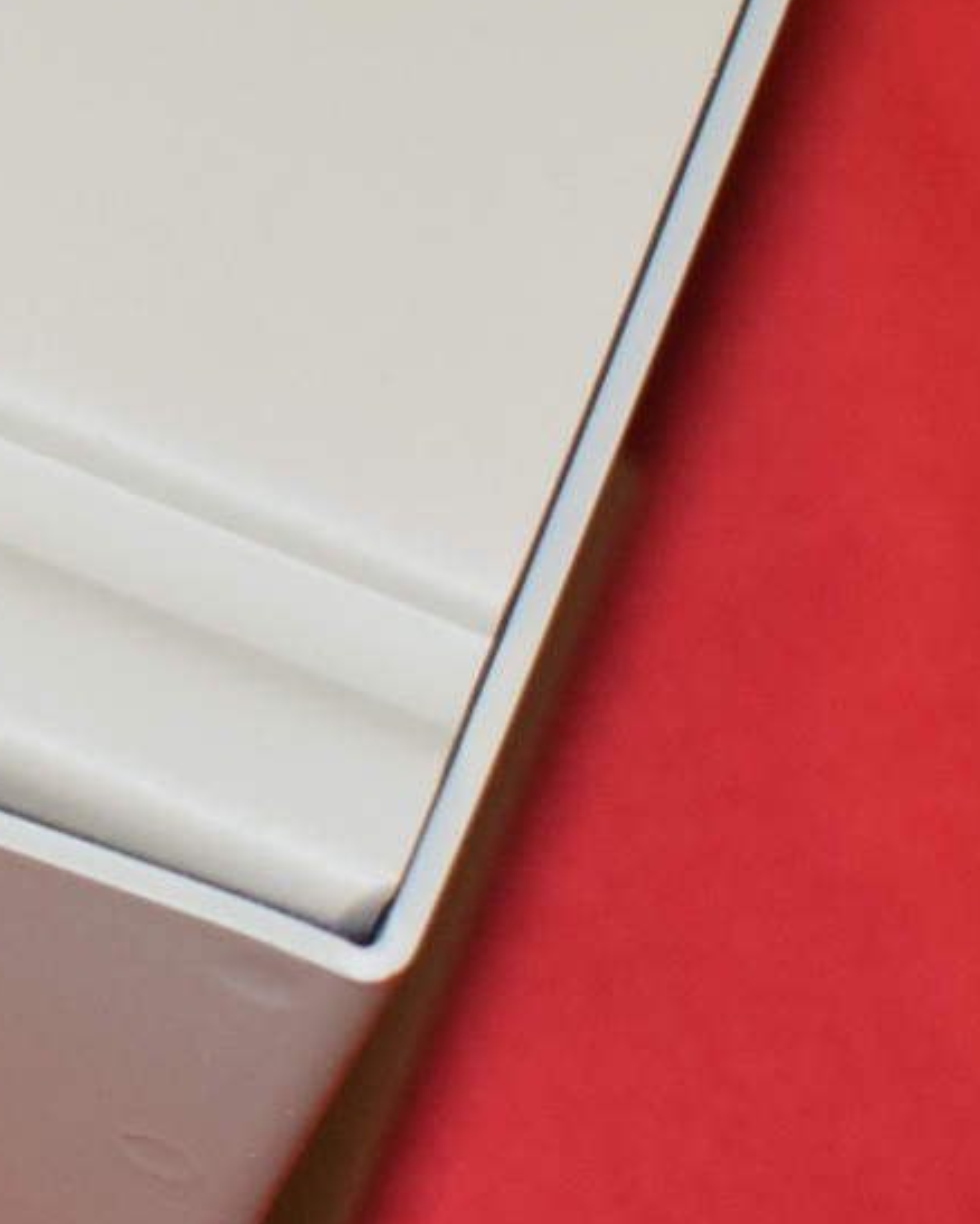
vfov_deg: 10.0
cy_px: 101
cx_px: -873
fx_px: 6978
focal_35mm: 193
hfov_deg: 7.7
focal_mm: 25
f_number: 5
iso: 800
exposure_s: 1/60
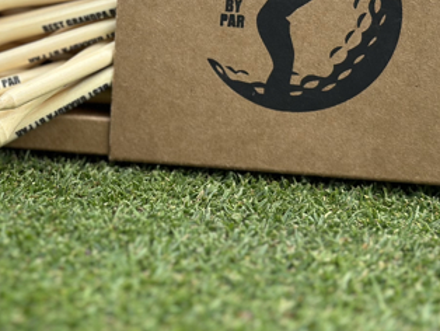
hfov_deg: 18.1
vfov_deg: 13.7
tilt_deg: -12.2
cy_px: 33
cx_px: 48
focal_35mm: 107
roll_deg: -1.3
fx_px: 1361
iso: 80
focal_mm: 6.86
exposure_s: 1/1815
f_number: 1.78
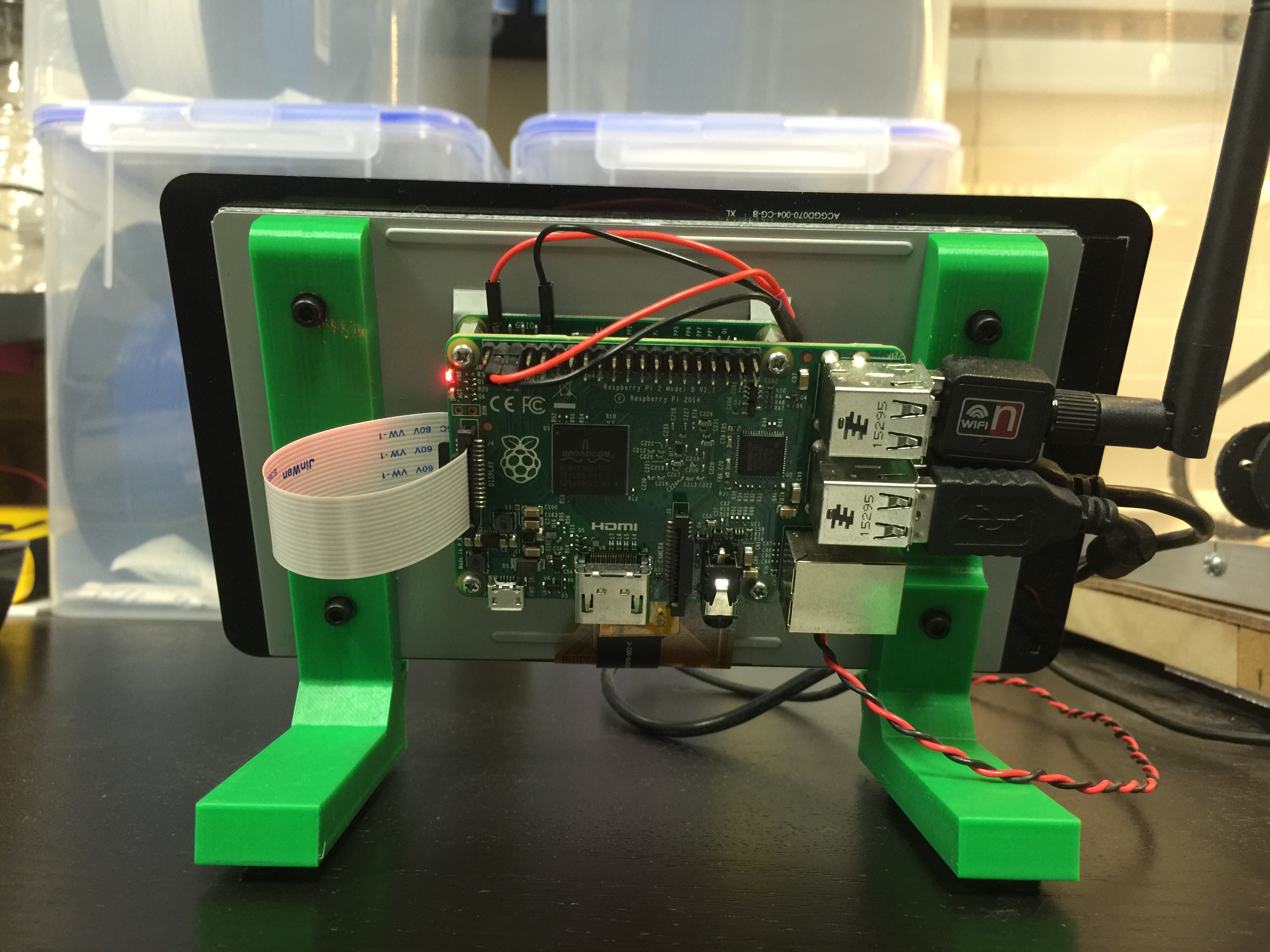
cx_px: 635
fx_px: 1064
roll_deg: -2.4
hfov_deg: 61.7
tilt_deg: +0.5
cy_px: 476
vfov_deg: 48.2
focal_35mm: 29
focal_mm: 4.15
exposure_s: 1/10
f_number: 2.2
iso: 100
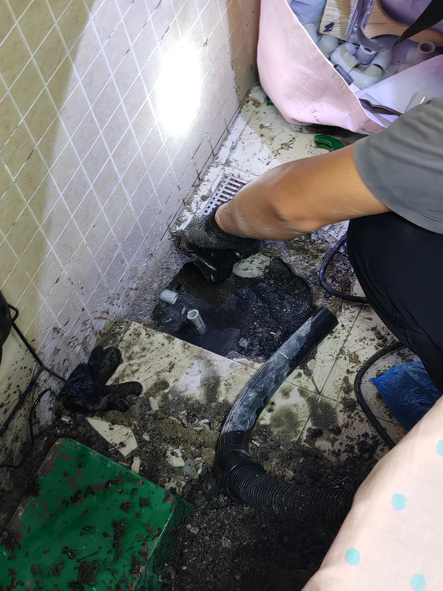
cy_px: 296
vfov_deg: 29.8
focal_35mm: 65
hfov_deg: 22.6
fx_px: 1109
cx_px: 222
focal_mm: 5.52
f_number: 1.95
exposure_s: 1/33
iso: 640
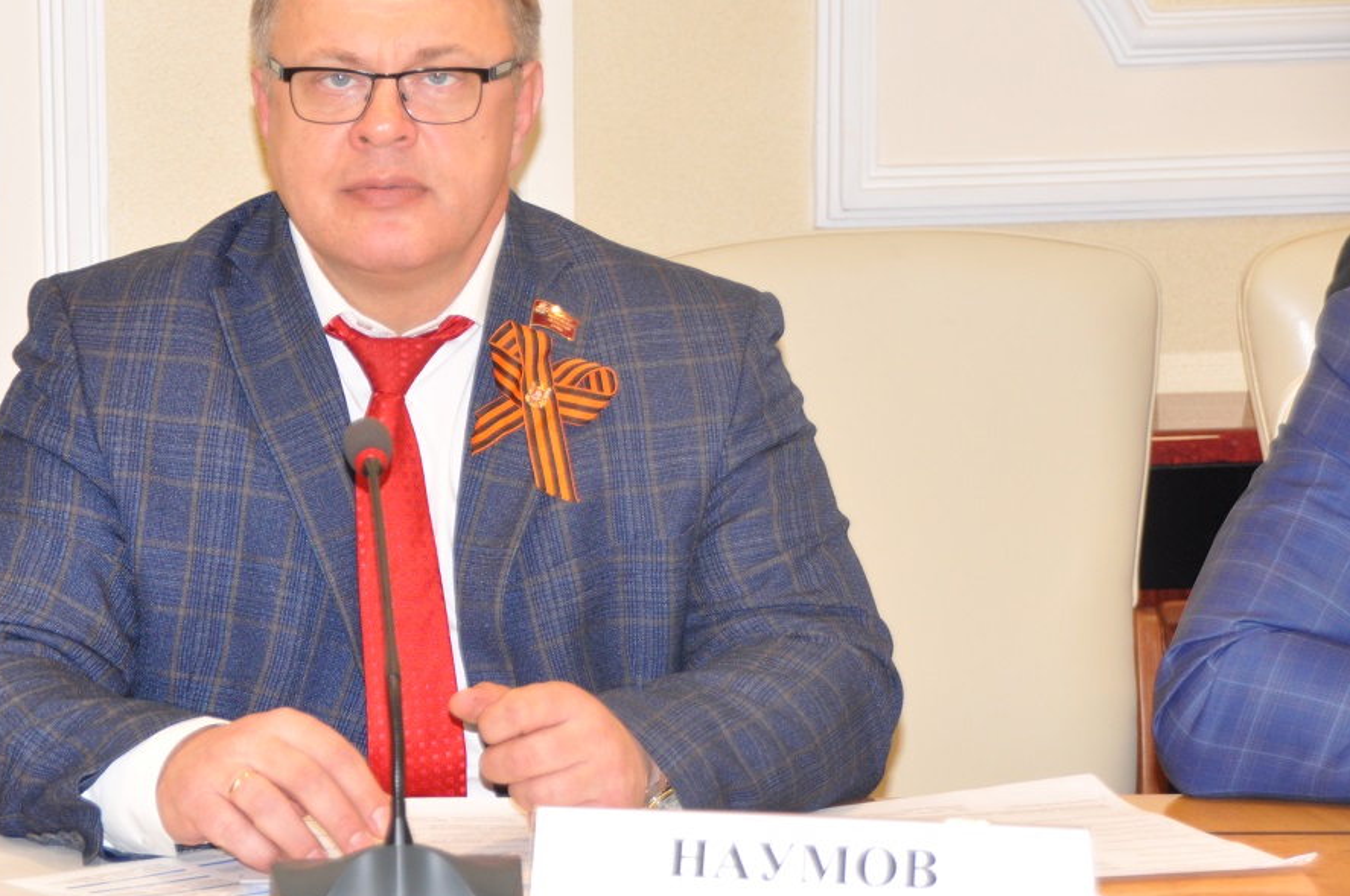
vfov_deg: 10.1
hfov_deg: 15.2
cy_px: 443
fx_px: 5056
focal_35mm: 135
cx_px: 407
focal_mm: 62
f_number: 4.8
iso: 800
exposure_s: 1/60
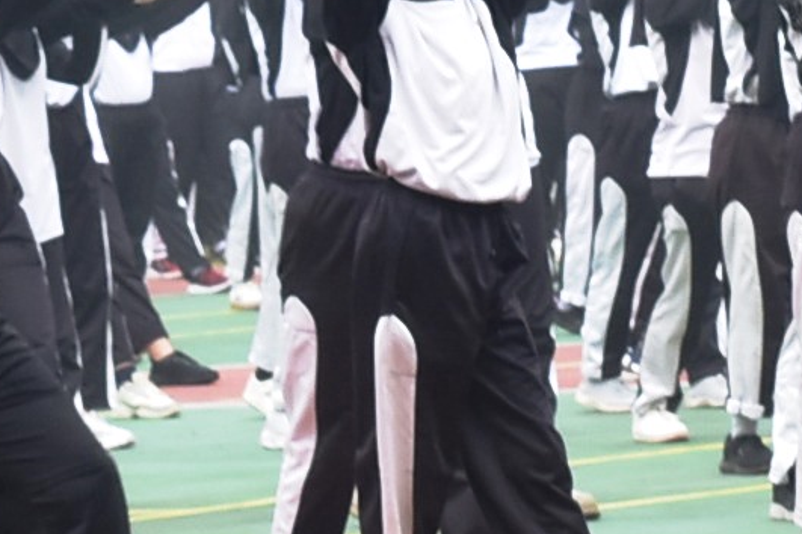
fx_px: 9423
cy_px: 225
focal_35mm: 423
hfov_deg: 4.9
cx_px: 569
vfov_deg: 3.3
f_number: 9
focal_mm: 50
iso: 400
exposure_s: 1/100
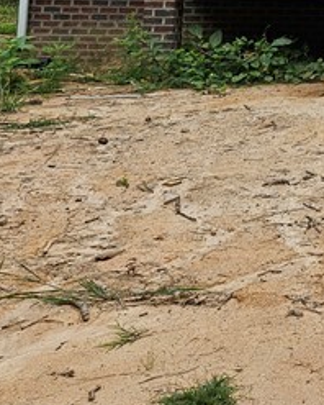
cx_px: 645
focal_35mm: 93
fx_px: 1113
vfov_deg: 19.1
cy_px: -111
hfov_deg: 14.0
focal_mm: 5.4
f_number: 1.8
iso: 25
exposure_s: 1/471
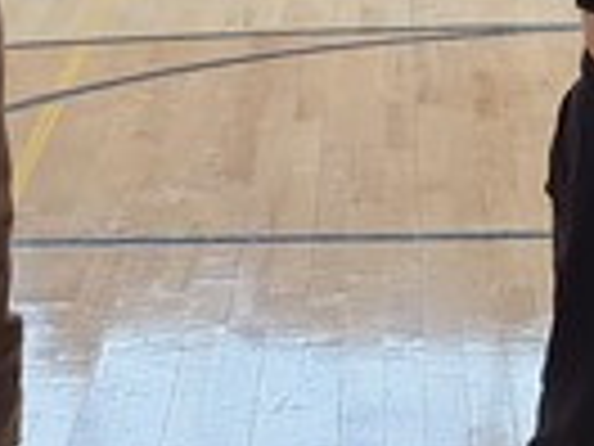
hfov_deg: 10.8
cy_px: -5
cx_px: 796
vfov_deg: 8.3
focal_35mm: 178
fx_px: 3054
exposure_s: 1/180
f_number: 1.8
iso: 125
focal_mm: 5.54
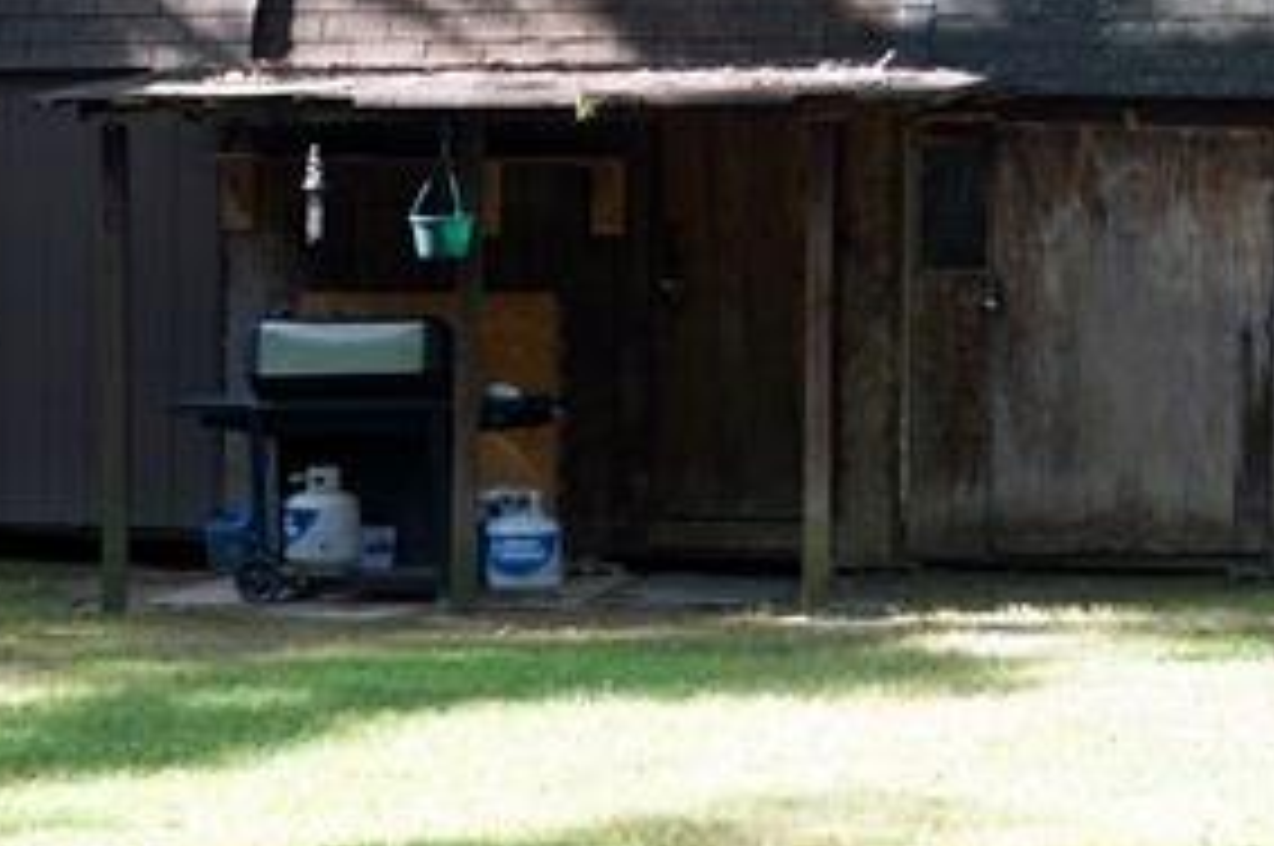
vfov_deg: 14.4
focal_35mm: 95
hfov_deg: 21.4
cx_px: 432
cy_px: 405
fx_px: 3358
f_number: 8
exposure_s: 1/60
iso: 320
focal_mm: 28
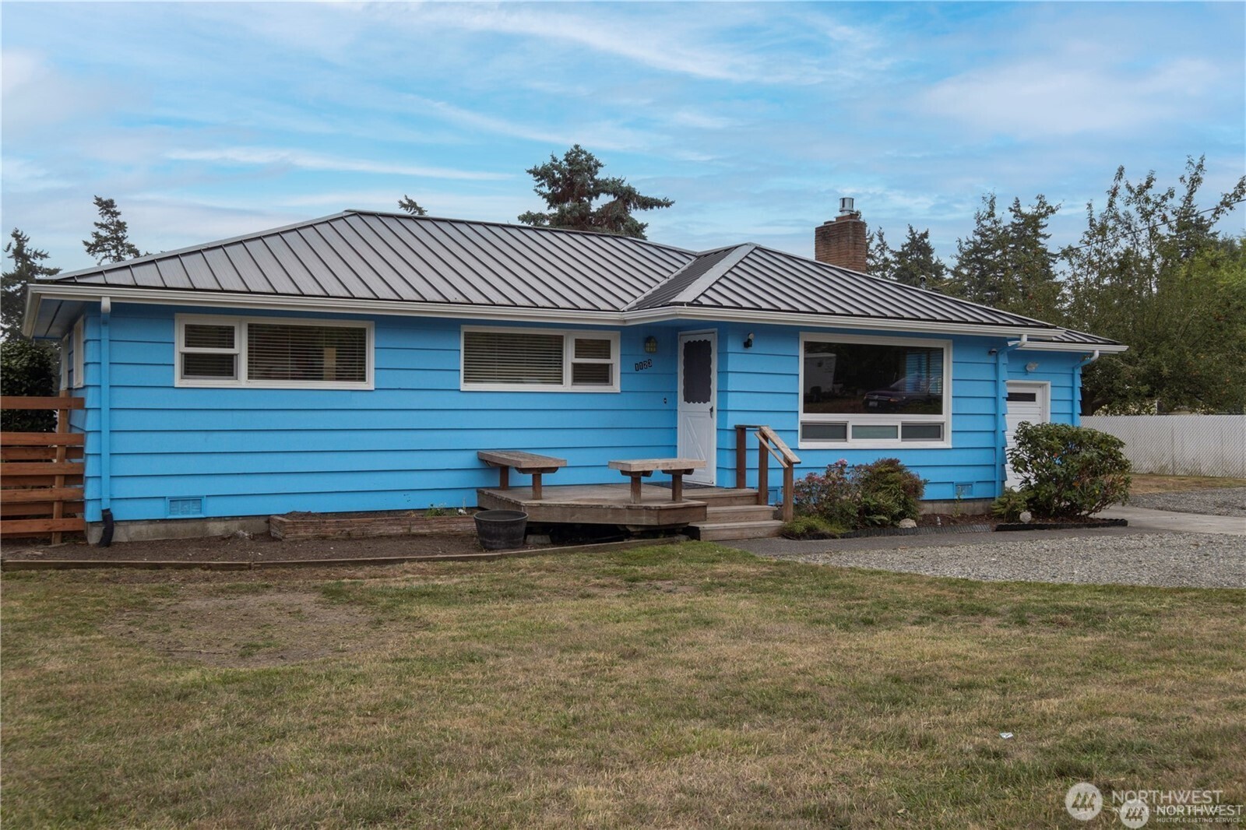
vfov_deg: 40.0
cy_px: 415
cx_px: 623
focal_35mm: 33
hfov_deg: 57.2
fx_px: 1142
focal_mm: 21.9
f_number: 8
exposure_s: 1/40
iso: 400
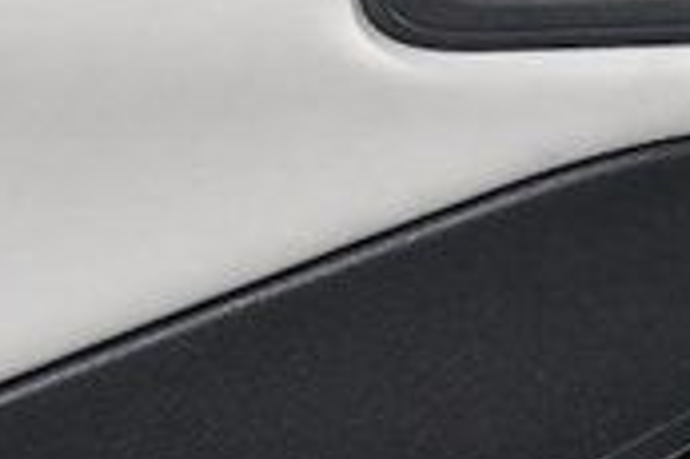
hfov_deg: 6.8
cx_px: 351
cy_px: 665
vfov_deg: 4.5
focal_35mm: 302
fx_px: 5783
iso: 2500
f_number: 4.5
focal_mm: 34
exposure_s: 1/125
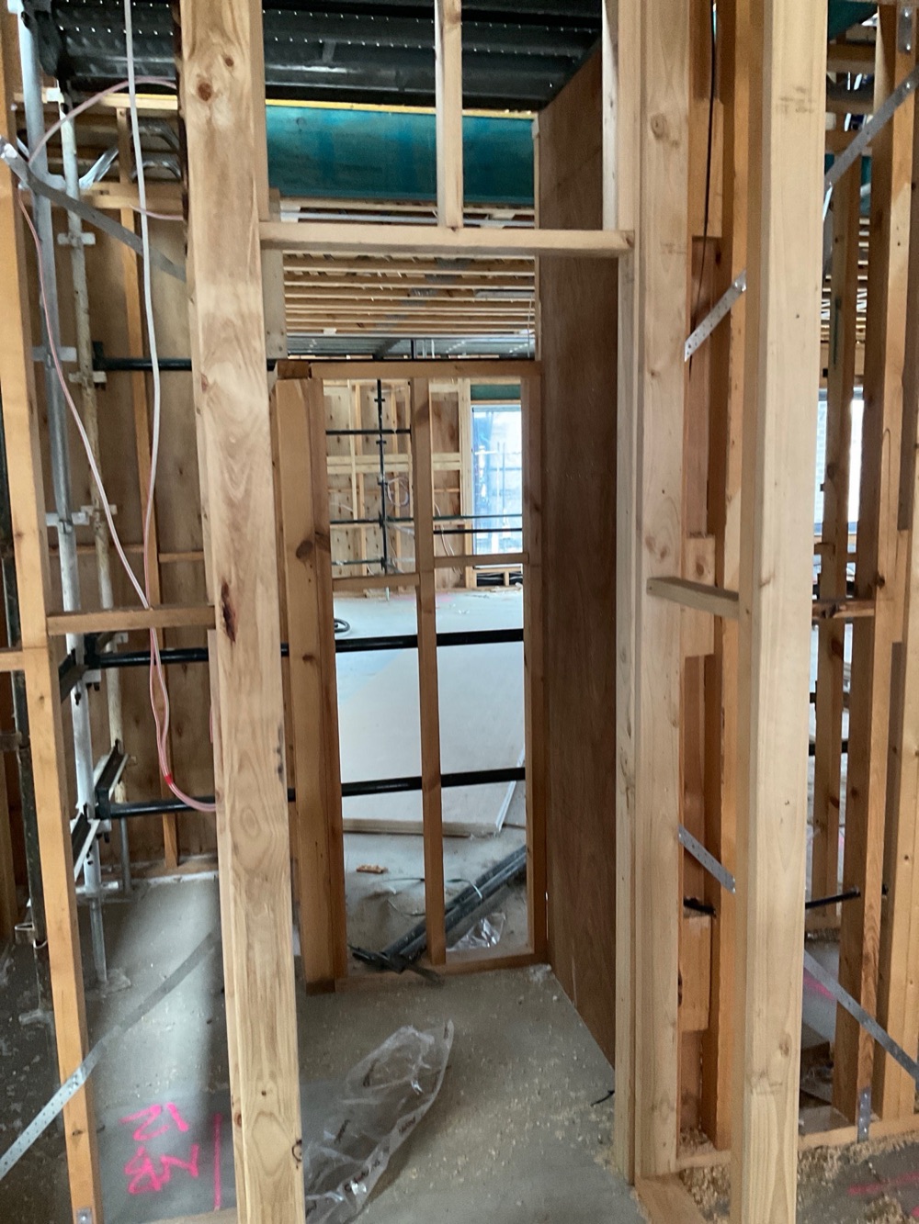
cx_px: 460
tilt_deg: -8.2
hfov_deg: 48.2
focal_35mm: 29
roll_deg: +1.5
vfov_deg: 61.7
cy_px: 612
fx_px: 1026
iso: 320
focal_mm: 3
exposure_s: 1/30
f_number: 1.8
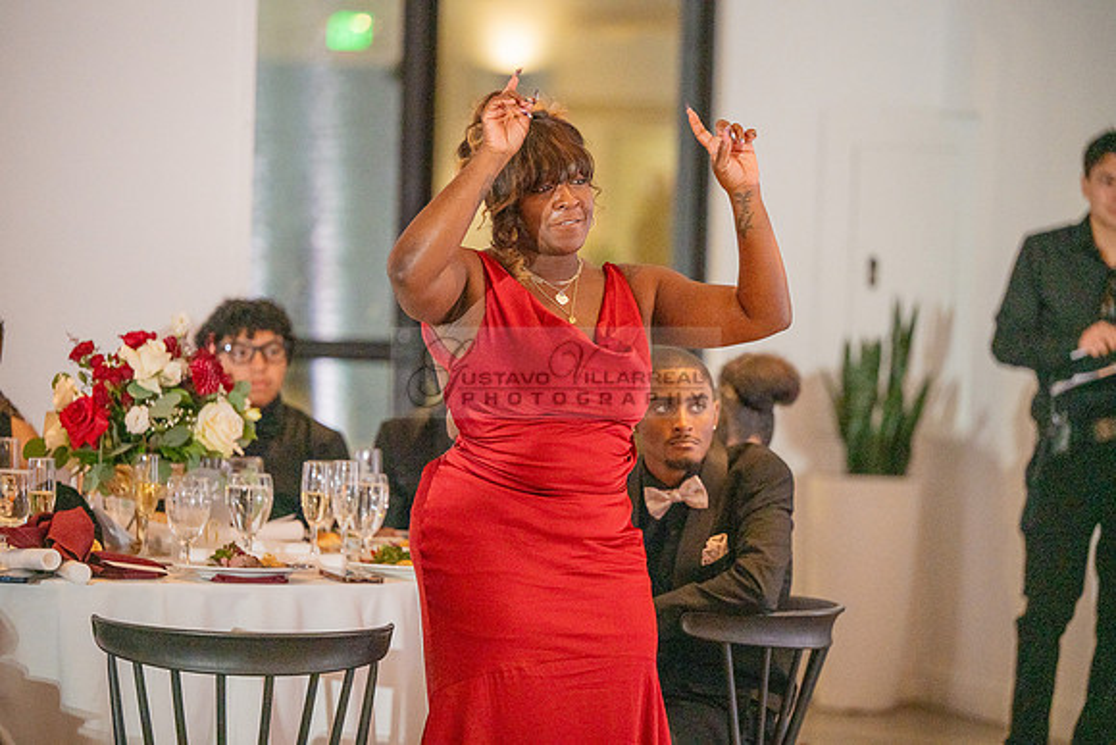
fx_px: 4961
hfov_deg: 12.8
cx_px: 558
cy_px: 372
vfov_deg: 8.6
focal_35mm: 160
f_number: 2.8
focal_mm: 160
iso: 1600
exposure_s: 1/320
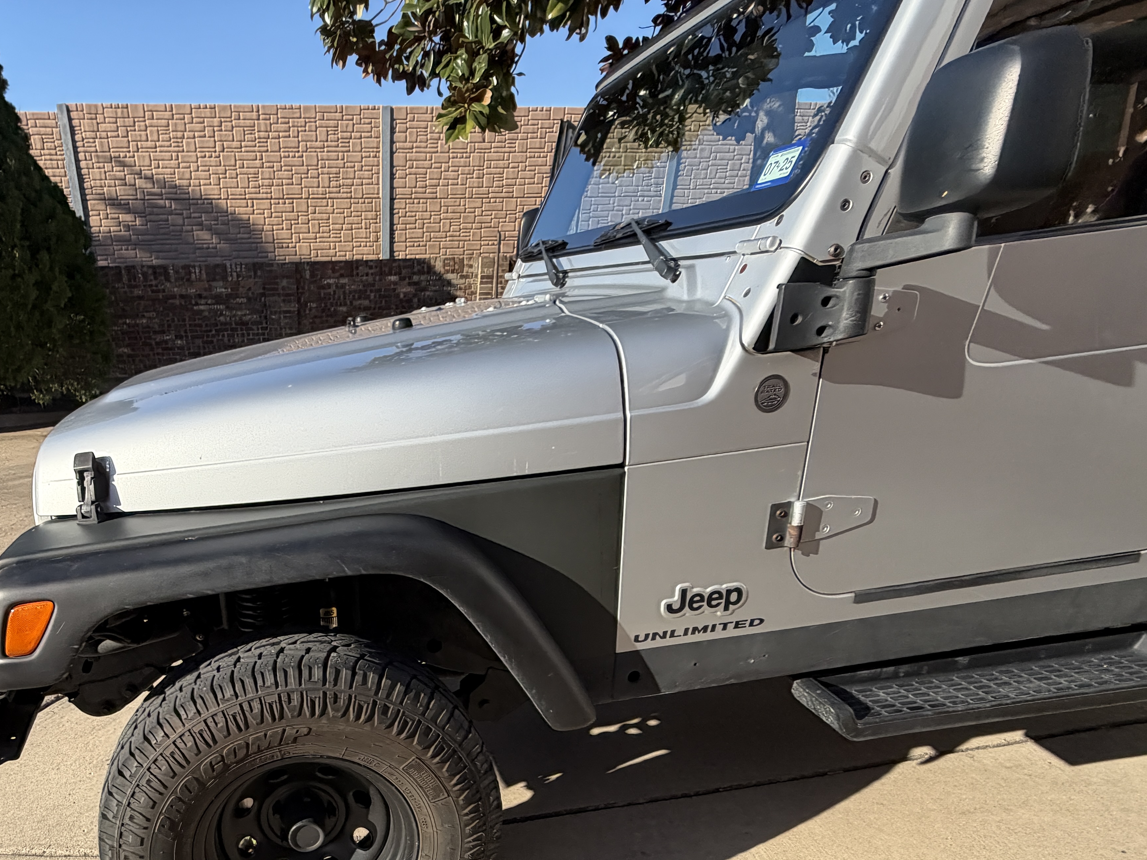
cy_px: 699
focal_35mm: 23
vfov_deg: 54.5
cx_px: 358
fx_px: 762
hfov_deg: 71.2
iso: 40
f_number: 2.2
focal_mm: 2.22
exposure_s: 1/770
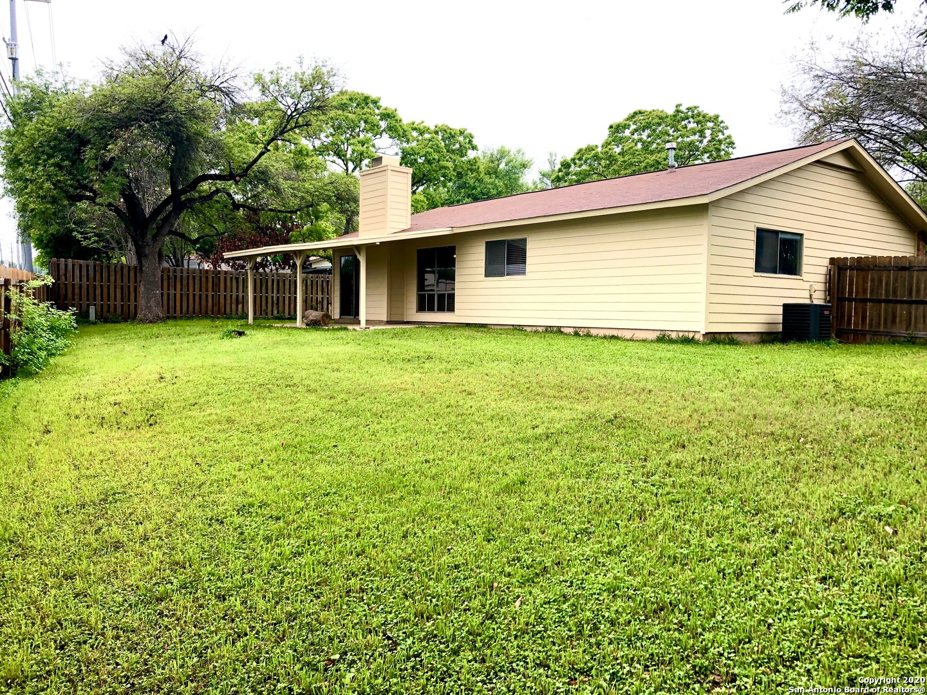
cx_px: 464
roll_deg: -0.7
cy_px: 348
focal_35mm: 28
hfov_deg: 63.4
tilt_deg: -2.1
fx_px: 750
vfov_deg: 49.7
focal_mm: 4
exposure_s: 1/281
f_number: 1.8
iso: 20
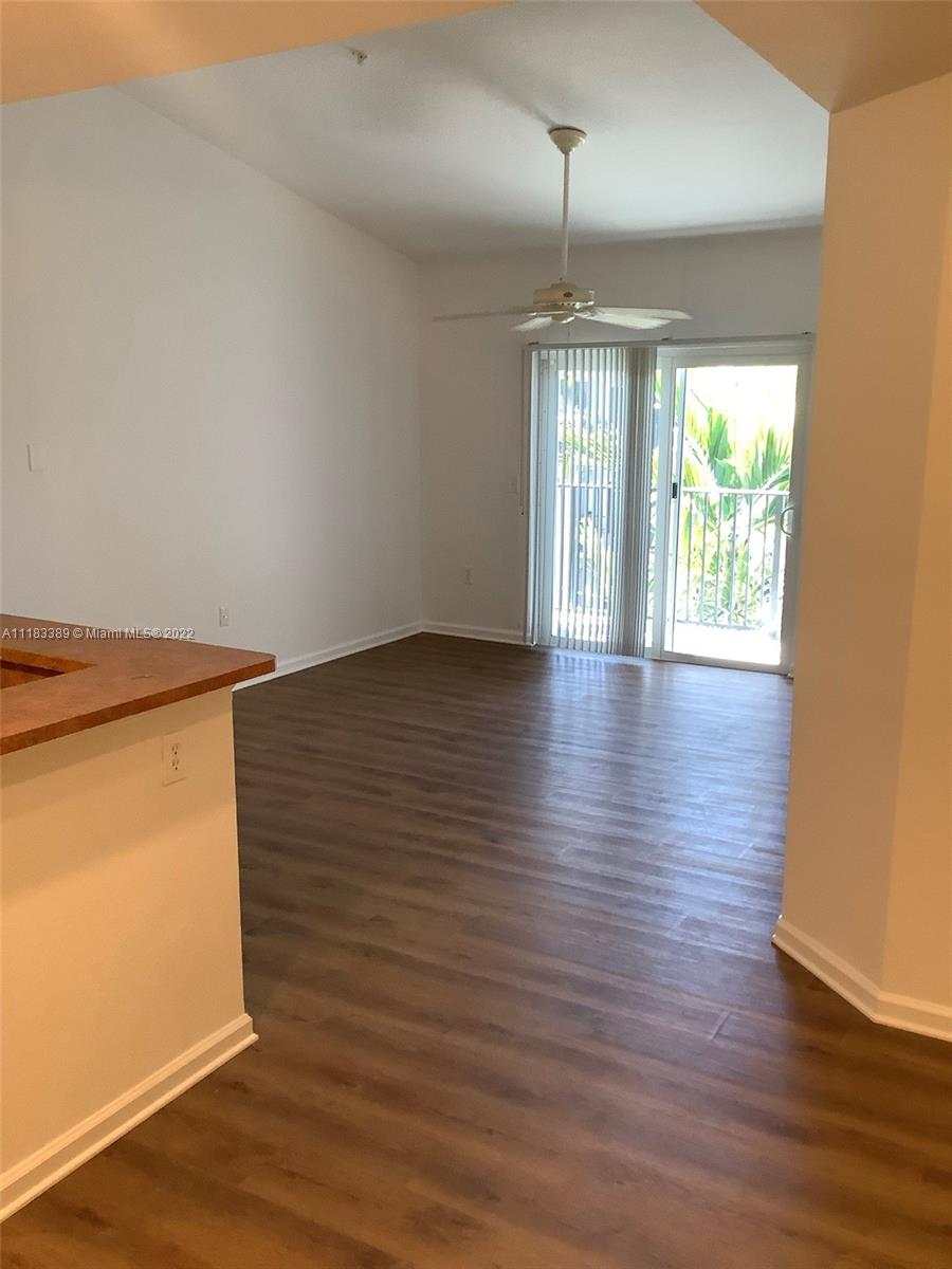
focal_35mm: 31
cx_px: 476
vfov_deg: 58.4
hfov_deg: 45.4
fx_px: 1137
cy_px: 634
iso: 125
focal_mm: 3.3
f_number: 2.4
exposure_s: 1/60
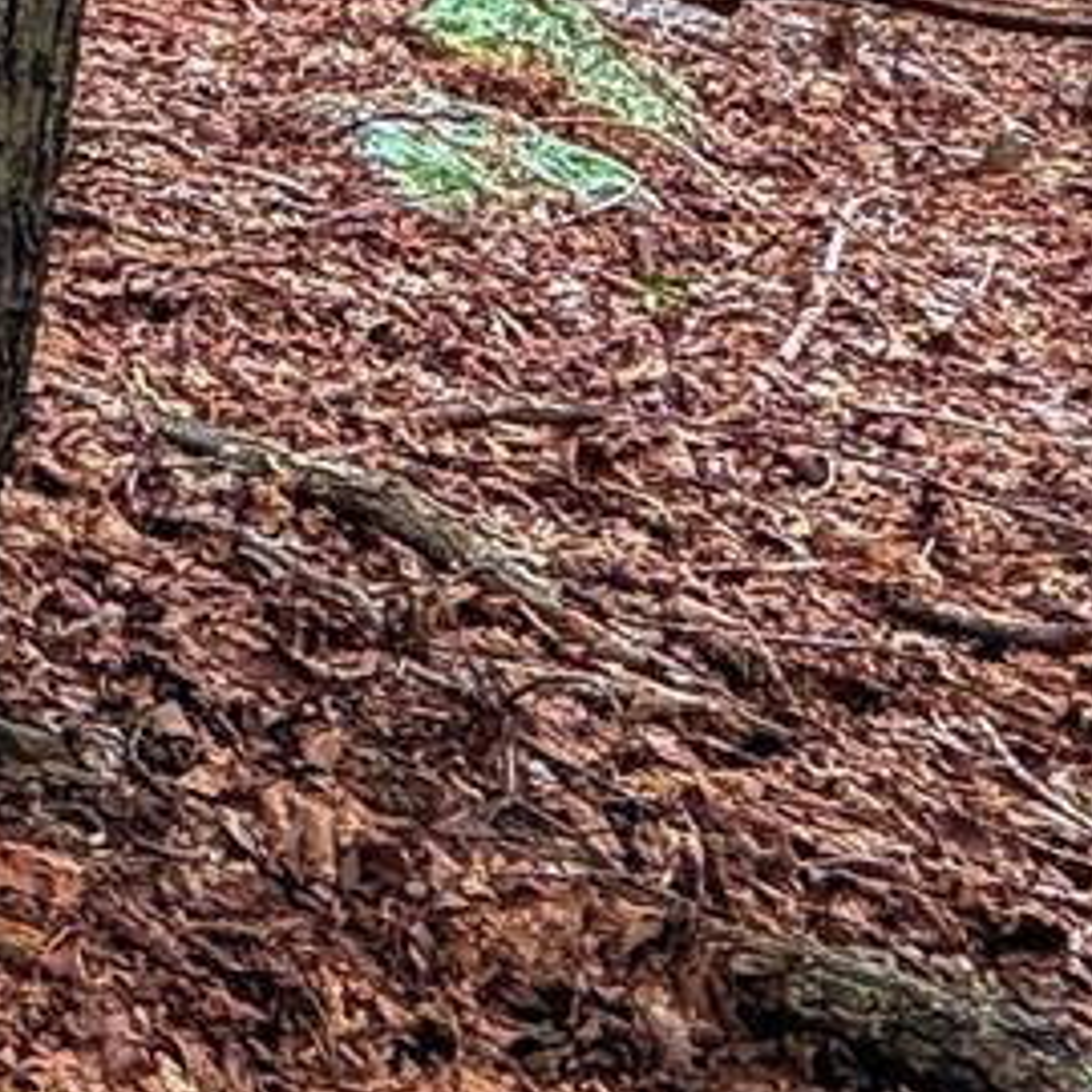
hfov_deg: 12.8
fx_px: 3355
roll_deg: +8.5
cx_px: -1731
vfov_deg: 17.2
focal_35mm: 94
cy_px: -372
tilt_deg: -6.6
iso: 160
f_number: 2.2
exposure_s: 1/99
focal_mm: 2.2
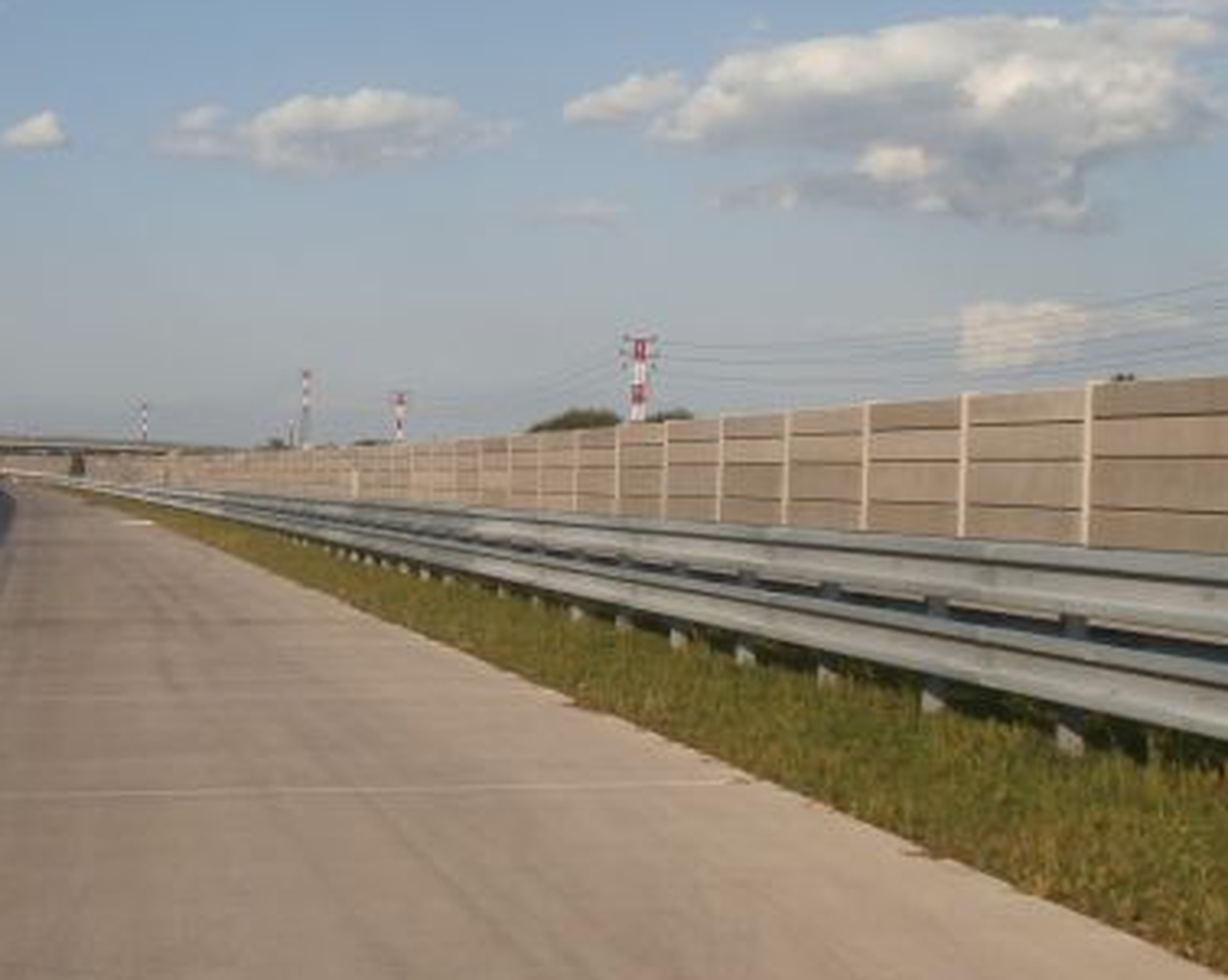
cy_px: 498
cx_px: 251
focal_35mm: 63
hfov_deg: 29.4
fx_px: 2288
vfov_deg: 24.2
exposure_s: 1/1000
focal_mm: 6.67
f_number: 3.9
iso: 100
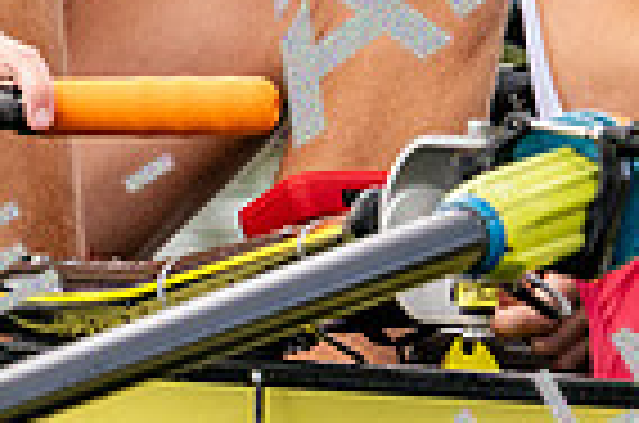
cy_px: -279
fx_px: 43532
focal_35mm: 2458
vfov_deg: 0.6
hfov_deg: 0.8
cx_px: -117
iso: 500
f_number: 4.5
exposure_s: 1/2500
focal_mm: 400
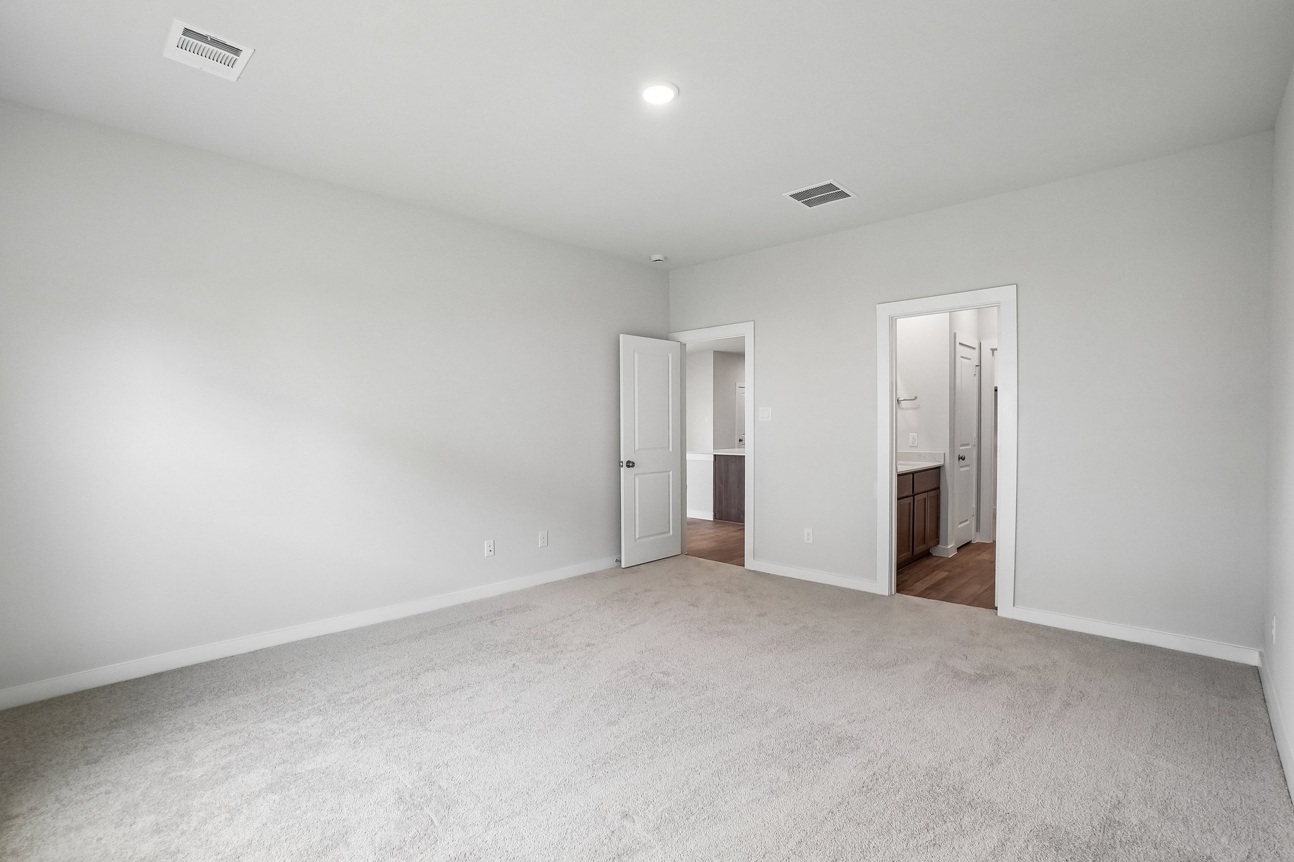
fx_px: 539
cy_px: 431
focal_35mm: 15
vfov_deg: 77.3
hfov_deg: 100.4
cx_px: 647
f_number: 8
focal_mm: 10
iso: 400
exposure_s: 1/30
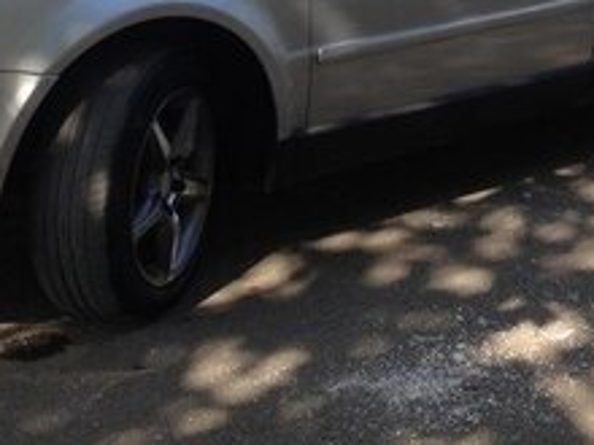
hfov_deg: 18.7
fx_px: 1802
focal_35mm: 105
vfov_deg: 13.6
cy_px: -109
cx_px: 389
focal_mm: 4.28
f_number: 2.4
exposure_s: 1/620
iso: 50
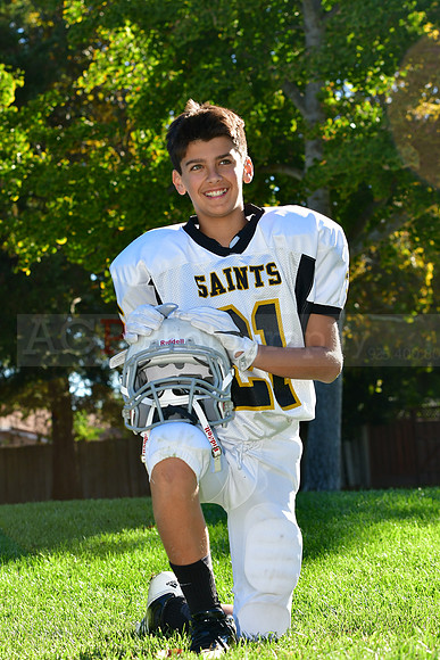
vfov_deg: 19.5
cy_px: 330
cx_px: 220
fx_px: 1924
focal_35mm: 105
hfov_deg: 13.0
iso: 400
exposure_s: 1/640
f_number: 6.3
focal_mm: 70
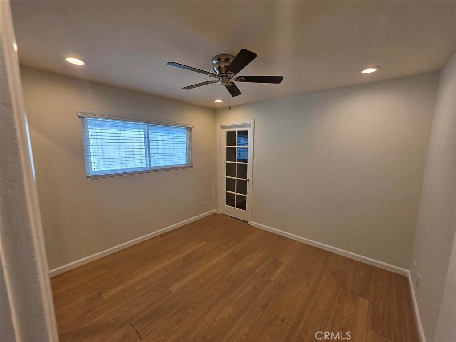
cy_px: 171
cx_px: 228
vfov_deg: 89.9
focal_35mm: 13
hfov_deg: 106.2
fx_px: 171
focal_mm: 2.2
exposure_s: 1/120
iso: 50
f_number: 1.9
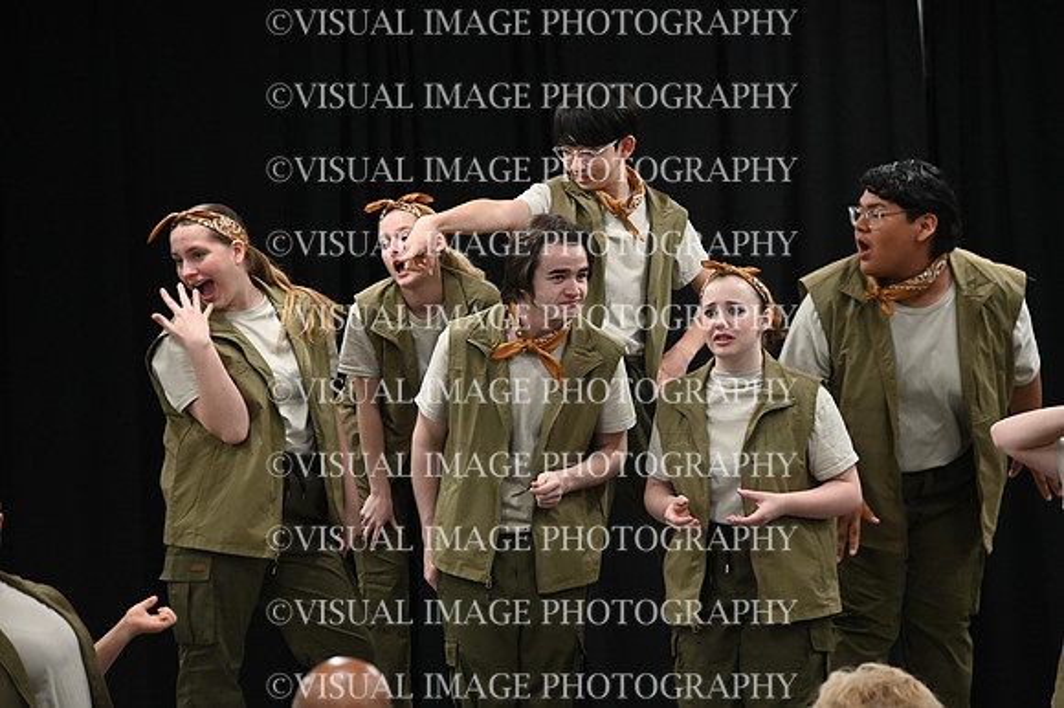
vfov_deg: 5.1
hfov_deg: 7.6
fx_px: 7975
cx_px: 532
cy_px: 354
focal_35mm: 270
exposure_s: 1/250
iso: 8000
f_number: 6
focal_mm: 270
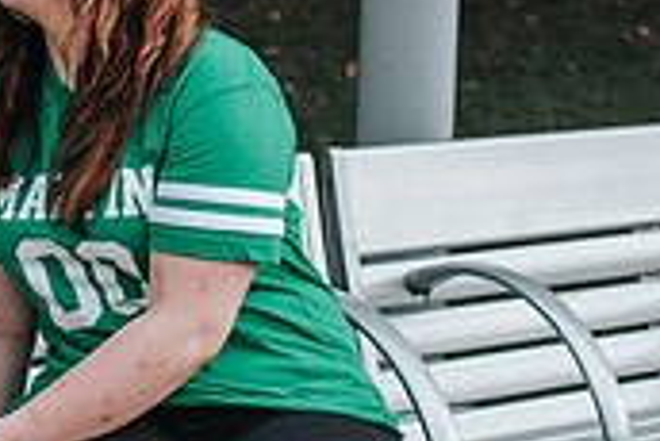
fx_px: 2404
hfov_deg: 15.4
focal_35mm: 131
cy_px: 122
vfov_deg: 10.5
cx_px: 13
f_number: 3.2
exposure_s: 1/800
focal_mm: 35
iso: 500
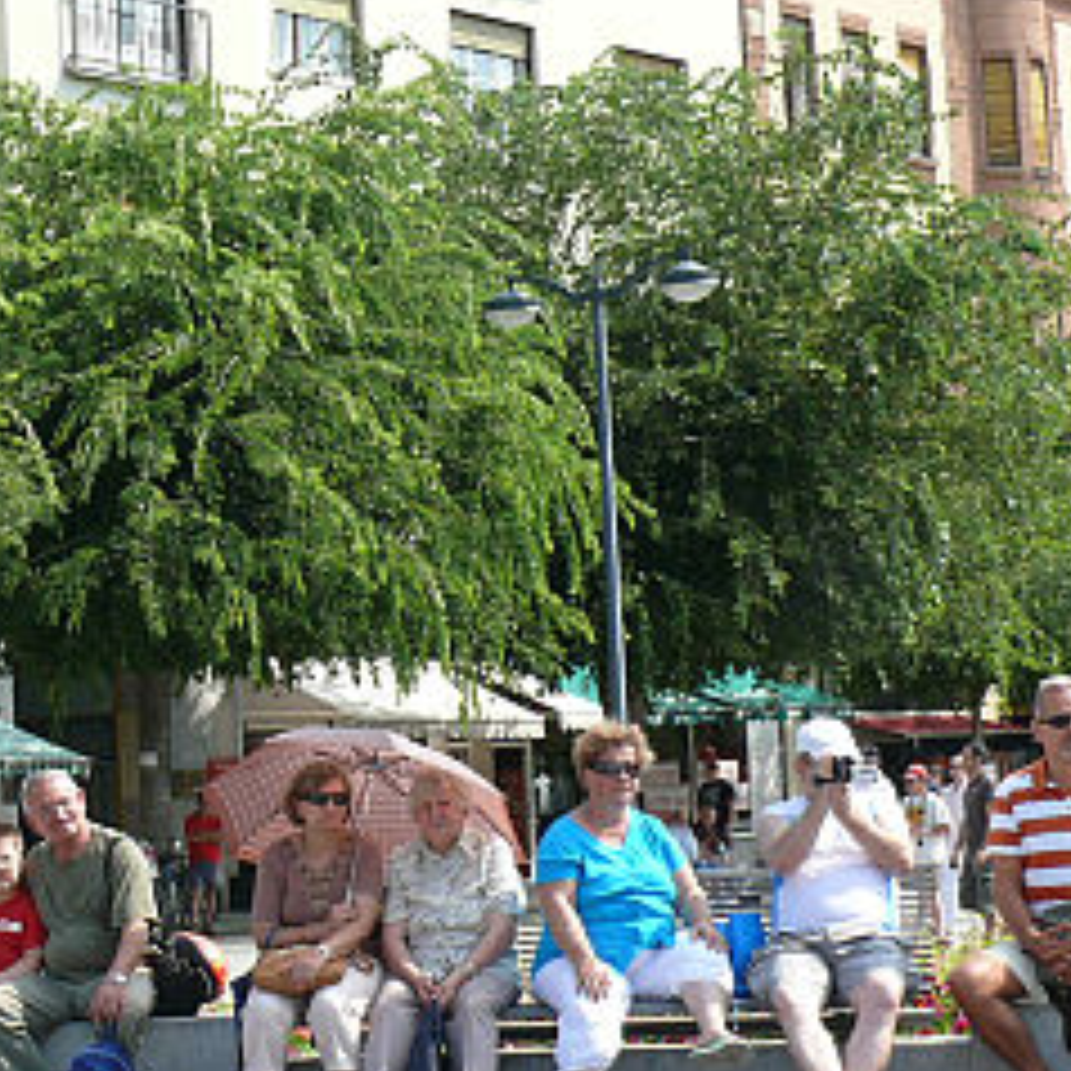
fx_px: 3570
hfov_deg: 17.0
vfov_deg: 17.1
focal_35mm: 102
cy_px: 522
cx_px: 270
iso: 100
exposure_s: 1/250
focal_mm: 10.2
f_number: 5.6
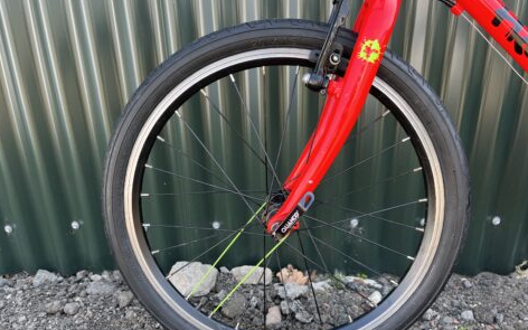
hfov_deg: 66.5
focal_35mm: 28
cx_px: 263
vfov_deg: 44.5
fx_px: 403
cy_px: 180
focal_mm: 5.1
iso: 32
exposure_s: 1/124
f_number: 1.6
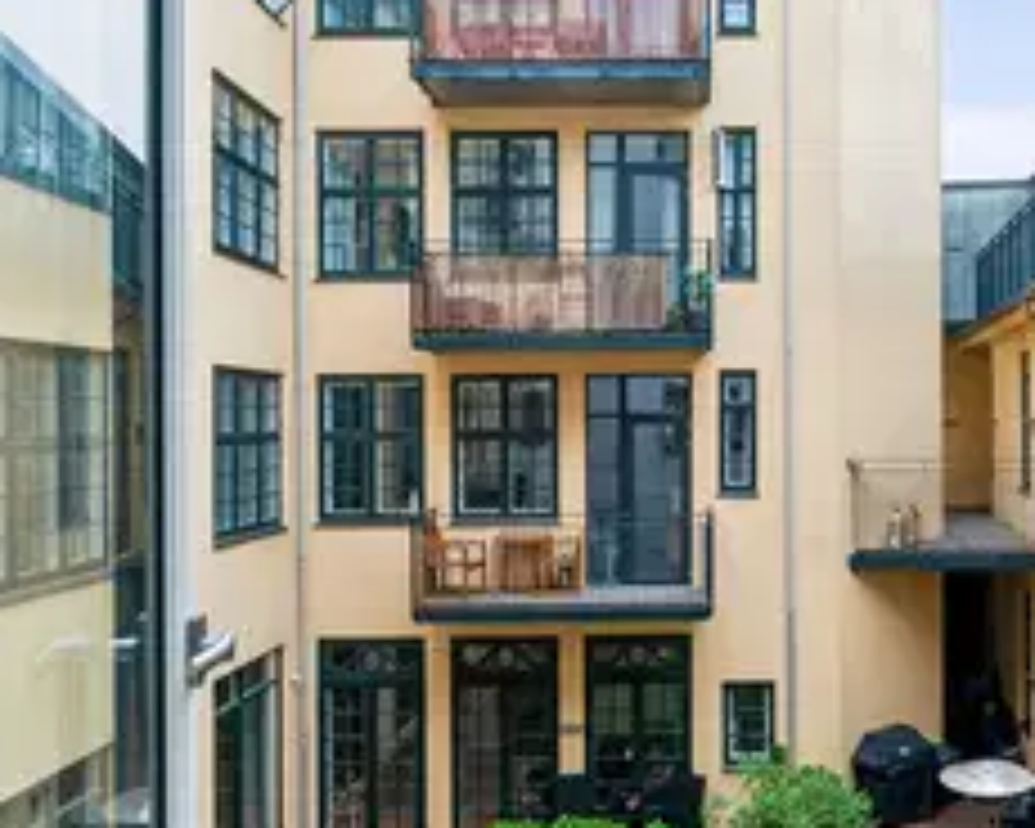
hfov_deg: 49.2
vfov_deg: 41.1
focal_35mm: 36
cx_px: 711
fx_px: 1103
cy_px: 464
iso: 200
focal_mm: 14
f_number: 10
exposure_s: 1/50
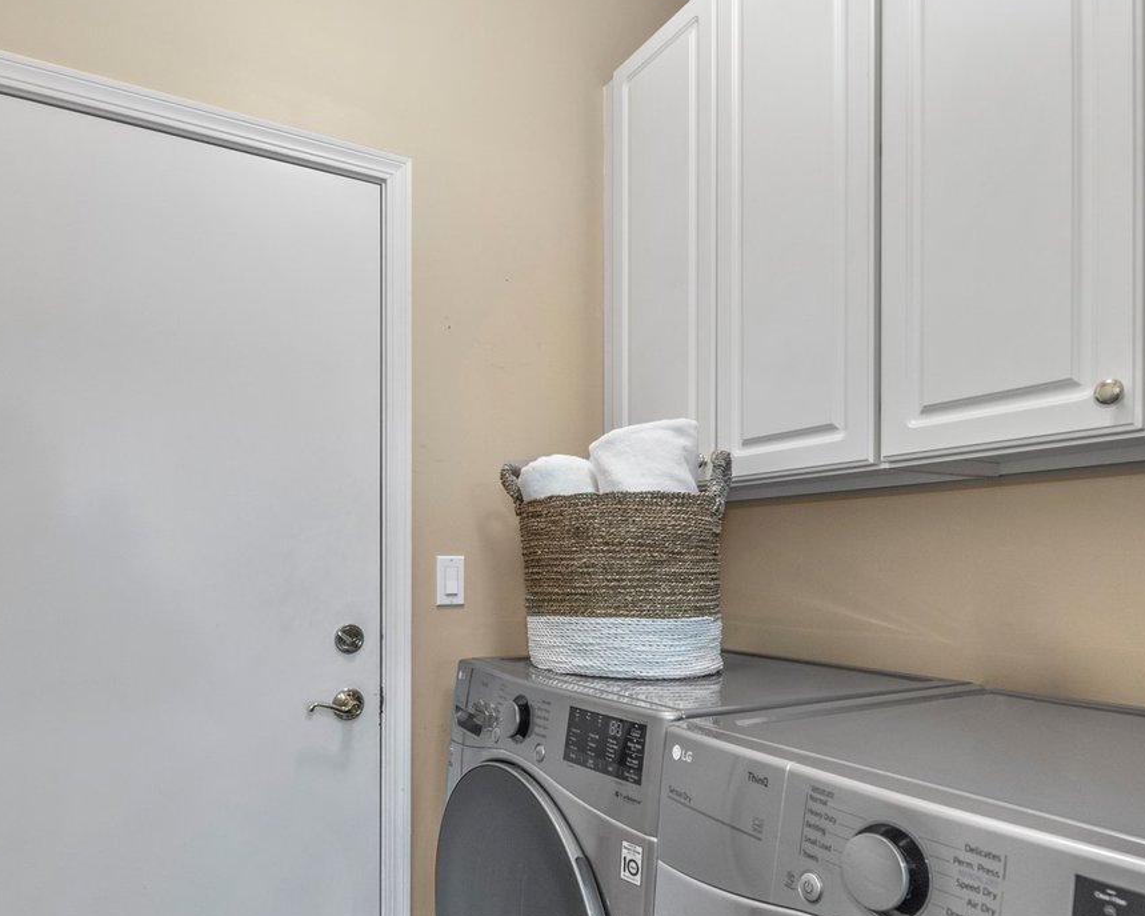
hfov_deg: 72.6
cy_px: 555
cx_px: 548
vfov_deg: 60.3
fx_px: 779
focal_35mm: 23
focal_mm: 13
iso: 400
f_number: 7.1
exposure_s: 1/5
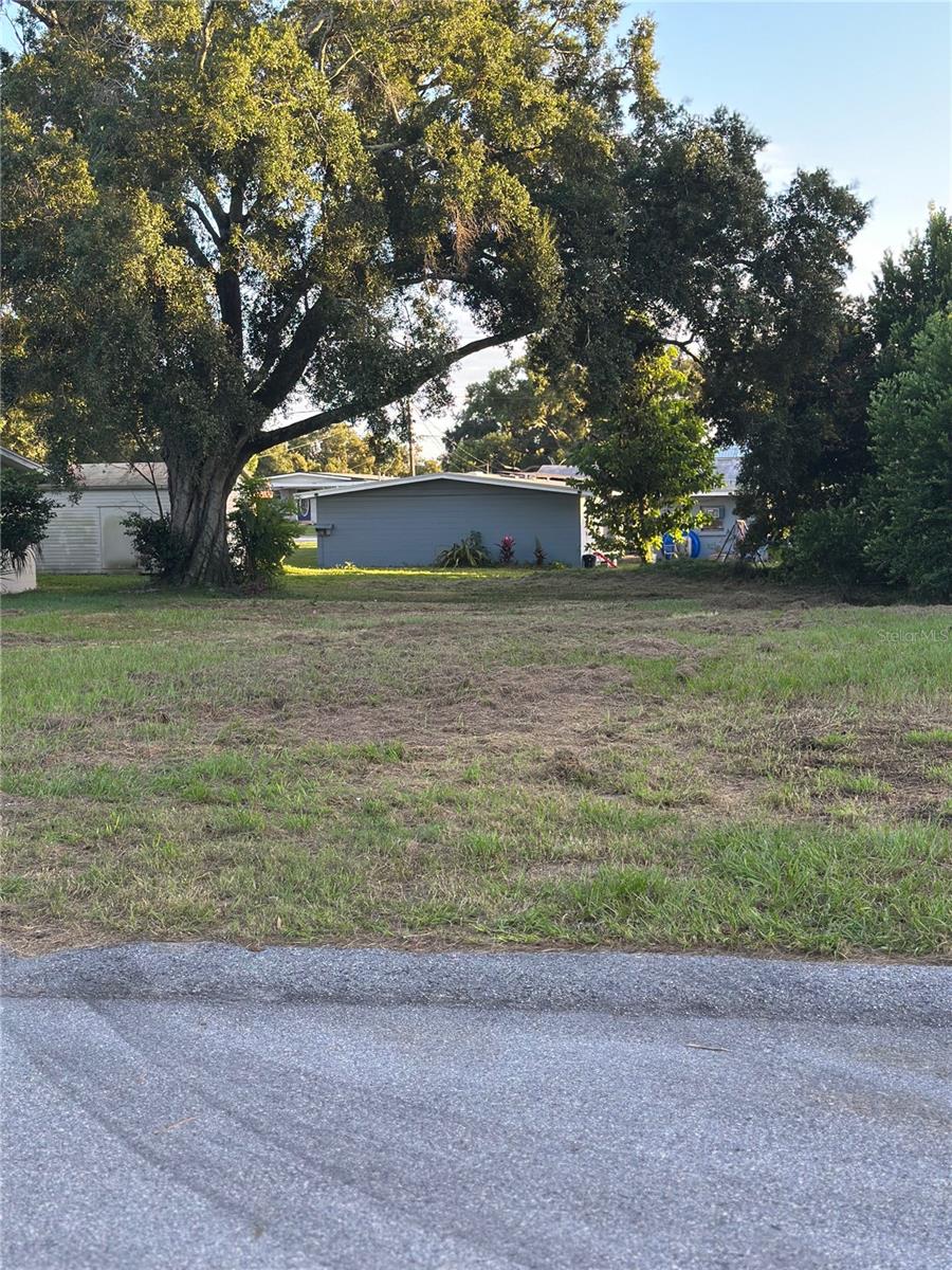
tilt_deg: -3.1
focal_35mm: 48
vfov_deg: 39.7
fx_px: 1760
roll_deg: +0.1
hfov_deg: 30.3
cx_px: 476
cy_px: 635
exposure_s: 1/332
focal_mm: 6.86
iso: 80
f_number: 1.78
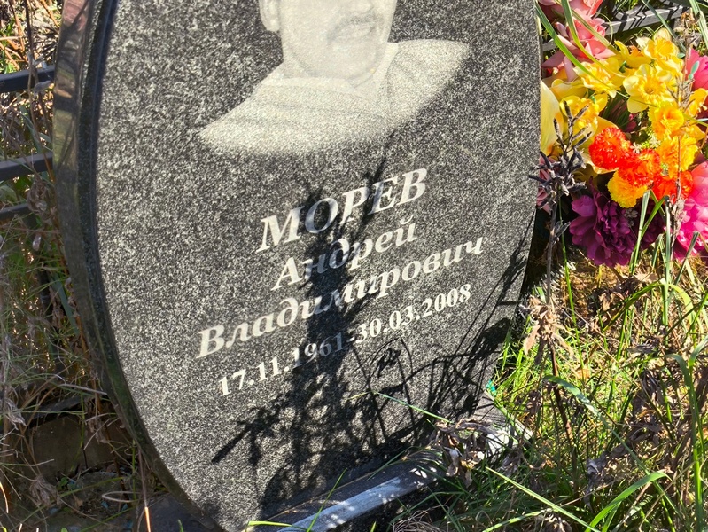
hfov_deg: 38.2
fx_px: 1023
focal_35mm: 50
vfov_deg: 29.1
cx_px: 354
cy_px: 266
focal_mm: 4.71
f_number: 1.7
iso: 50
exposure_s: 1/457
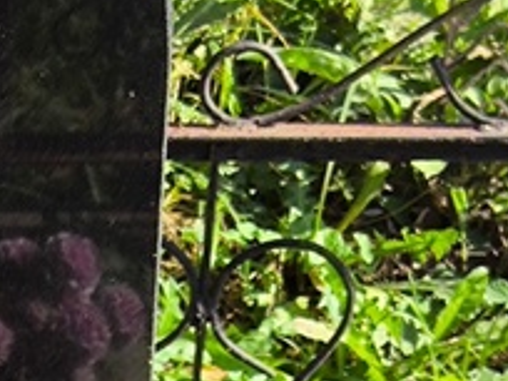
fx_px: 2876
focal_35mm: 196
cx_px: -377
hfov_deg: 9.6
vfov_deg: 7.4
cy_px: 655
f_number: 1.7
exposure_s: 1/590
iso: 50
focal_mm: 4.71
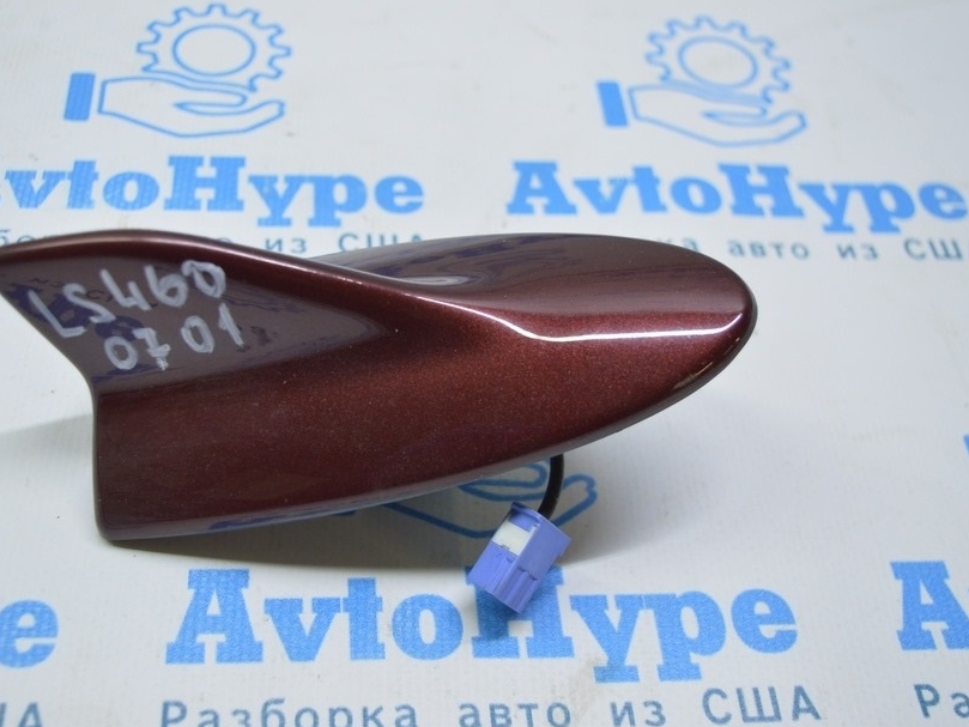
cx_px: 369
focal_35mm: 46
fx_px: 1277
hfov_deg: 41.3
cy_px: 347
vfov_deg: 31.8
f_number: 4
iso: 400
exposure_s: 1/60
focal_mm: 25
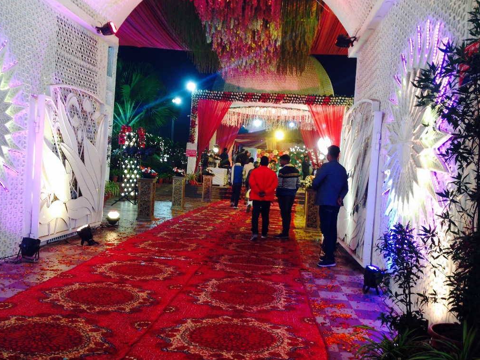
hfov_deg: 51.3
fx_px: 499
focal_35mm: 36
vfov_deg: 39.7
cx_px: 235
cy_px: 176
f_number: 2.4
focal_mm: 4.28
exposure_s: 1/17
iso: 50
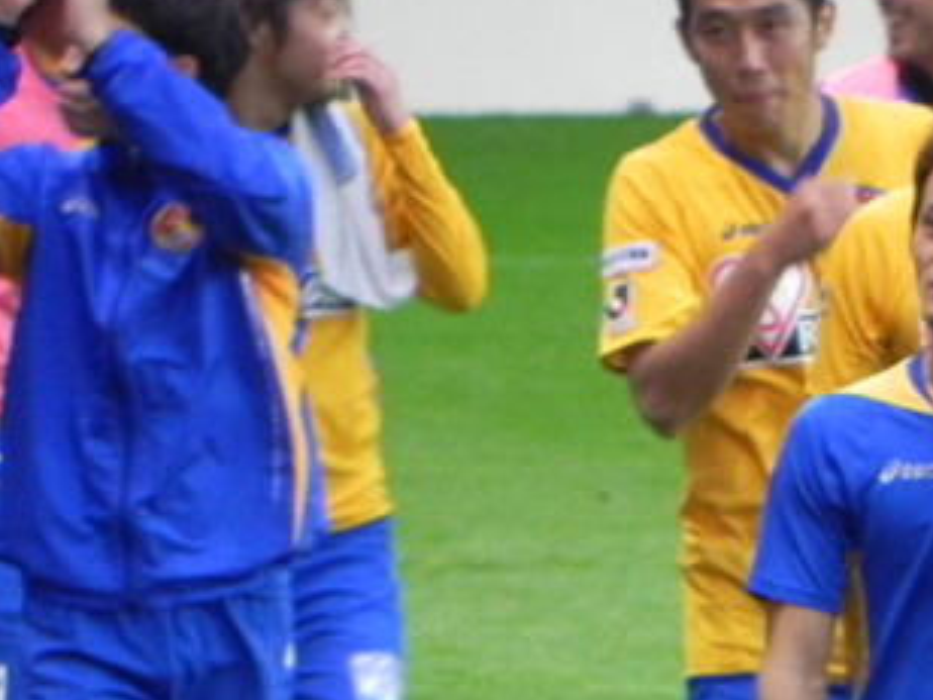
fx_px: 38543
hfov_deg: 1.4
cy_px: 721
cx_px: 918
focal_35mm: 1430
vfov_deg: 1.0
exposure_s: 1/53.1
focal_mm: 97.8
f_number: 5
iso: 400
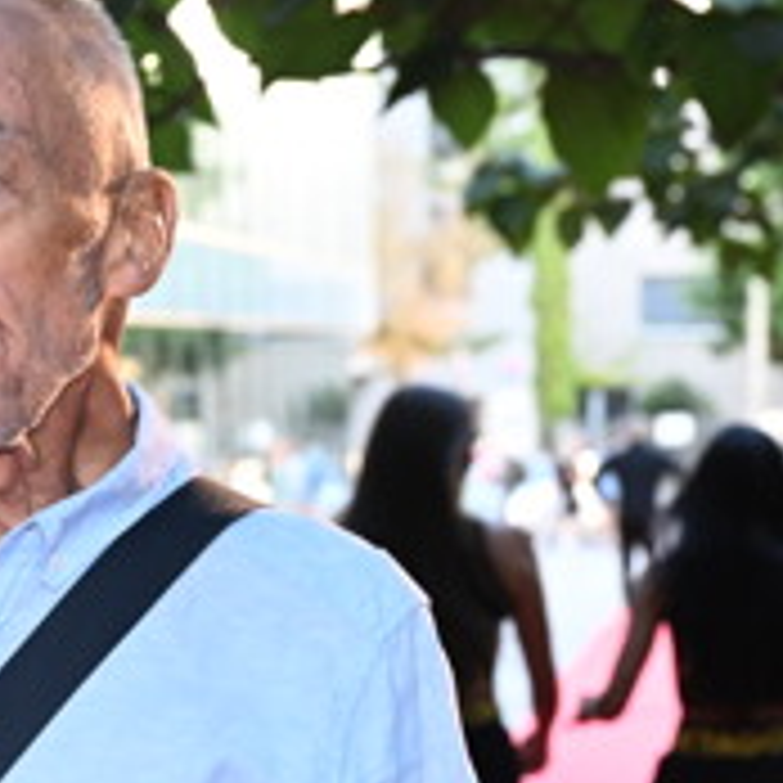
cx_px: -252
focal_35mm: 175
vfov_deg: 9.9
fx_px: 4478
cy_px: 886
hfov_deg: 9.8
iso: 1600
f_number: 5.6
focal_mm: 52
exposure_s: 1/200
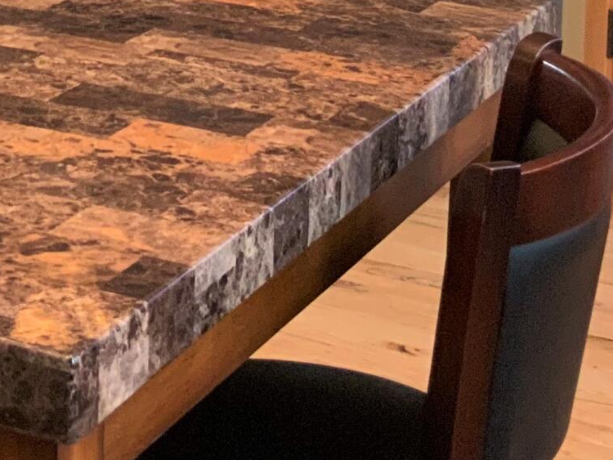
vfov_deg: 12.0
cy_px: -288
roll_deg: -1.2
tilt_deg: -4.9
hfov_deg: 16.5
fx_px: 2055
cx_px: -33
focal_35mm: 116
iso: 160
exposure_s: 1/60
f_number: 1.8
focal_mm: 3
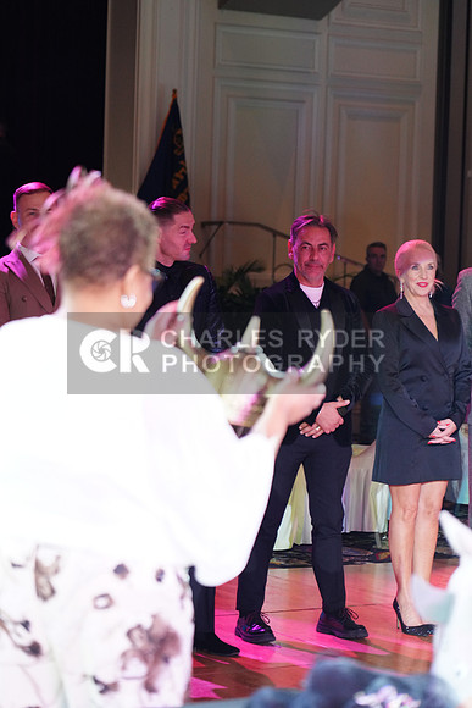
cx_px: 236
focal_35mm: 105
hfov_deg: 13.0
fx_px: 2064
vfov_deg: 19.5
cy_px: 354
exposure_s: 1/250
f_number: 4
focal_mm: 105
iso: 2500
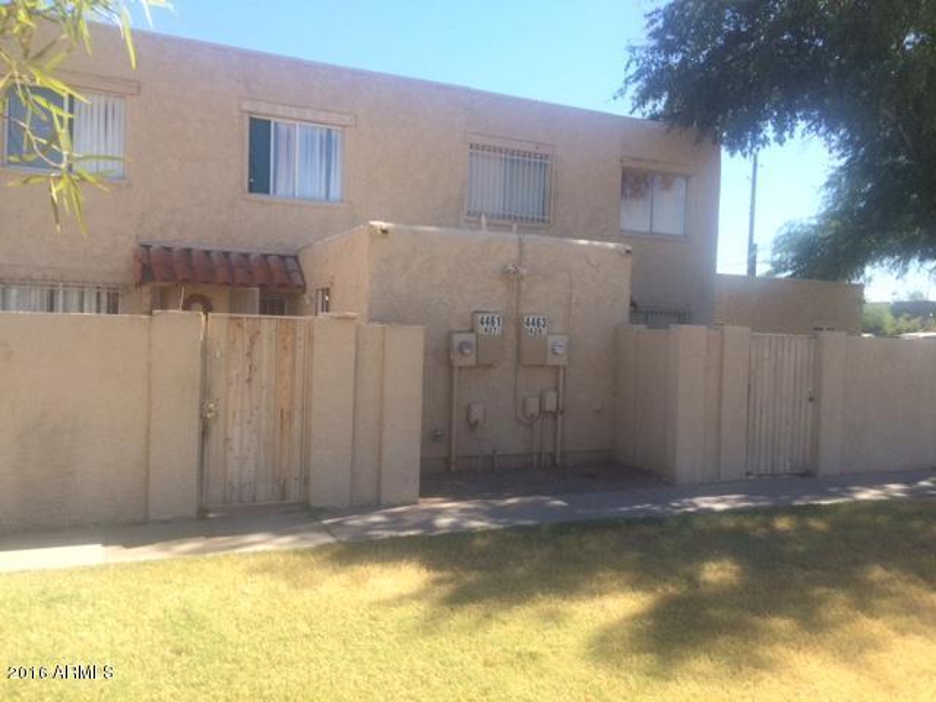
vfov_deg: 48.2
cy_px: 351
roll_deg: -2.0
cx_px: 468
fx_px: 784
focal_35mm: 29
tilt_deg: -1.9
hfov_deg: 61.7
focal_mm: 4.15
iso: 32
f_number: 2.2
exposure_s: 1/1140
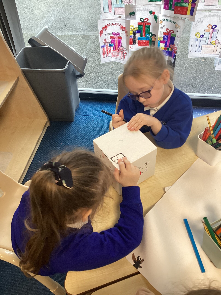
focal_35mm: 31
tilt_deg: -50.0
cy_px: 148
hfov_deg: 45.4
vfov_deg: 58.4
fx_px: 264
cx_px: 110
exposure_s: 1/50
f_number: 2.4
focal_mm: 3.3
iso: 125
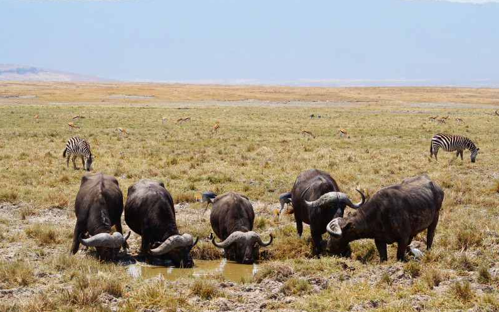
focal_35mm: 123
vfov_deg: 10.7
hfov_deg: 17.0
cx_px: 250
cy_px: 155
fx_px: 1673
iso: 100
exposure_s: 1/160
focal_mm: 80
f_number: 9
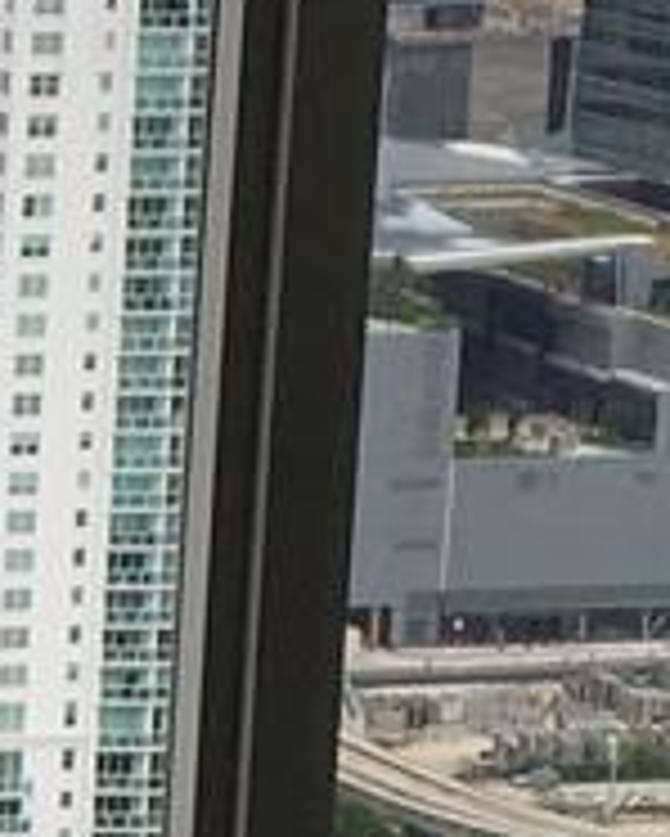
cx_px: -1039
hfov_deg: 6.1
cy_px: 1084
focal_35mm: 243
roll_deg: +0.6
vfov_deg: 7.9
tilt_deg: -15.7
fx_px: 6018
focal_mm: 4.15
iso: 25
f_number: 2.2
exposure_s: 1/248
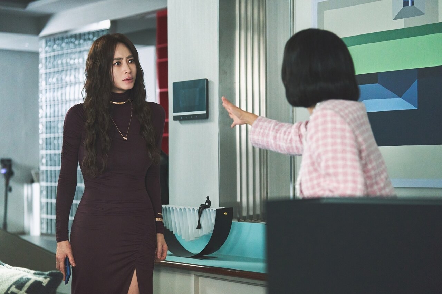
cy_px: 147
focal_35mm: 70
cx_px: 221
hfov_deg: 28.8
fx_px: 859
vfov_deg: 19.5
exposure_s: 1/320
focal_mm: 70
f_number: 2.8
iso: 5000
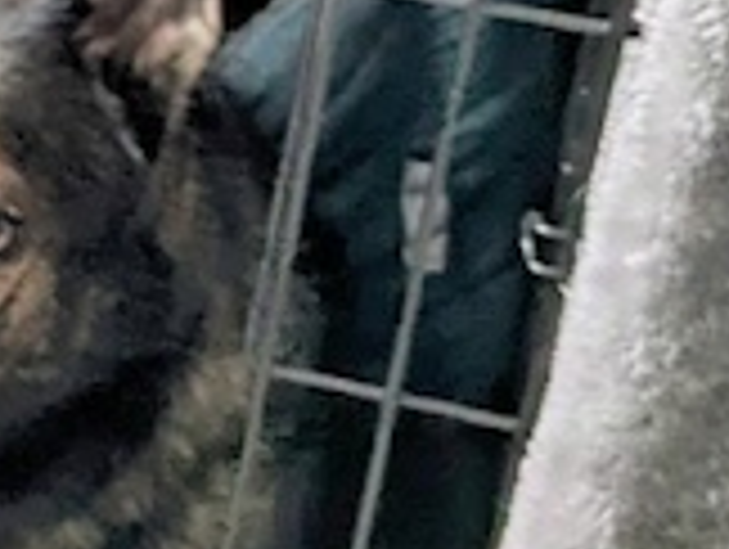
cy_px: -286
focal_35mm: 178
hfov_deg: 10.2
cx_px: -770
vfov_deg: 8.2
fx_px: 3754
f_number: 1.85
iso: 32
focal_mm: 6.81
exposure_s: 1/716
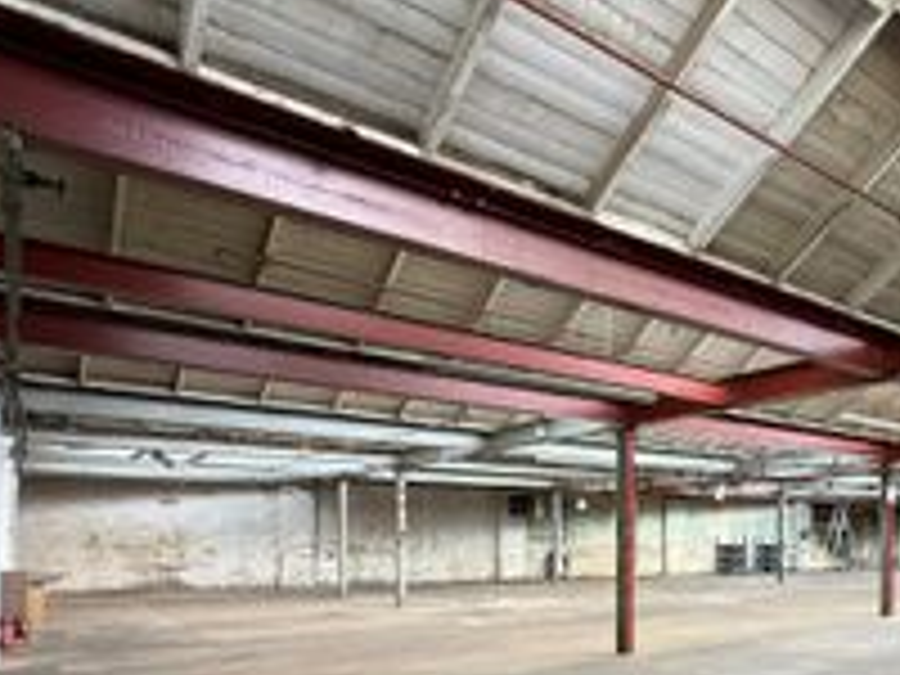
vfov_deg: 47.4
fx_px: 728
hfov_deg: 57.1
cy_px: 526
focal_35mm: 28
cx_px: 760
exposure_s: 1/99
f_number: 2.2
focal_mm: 2.22
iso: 125
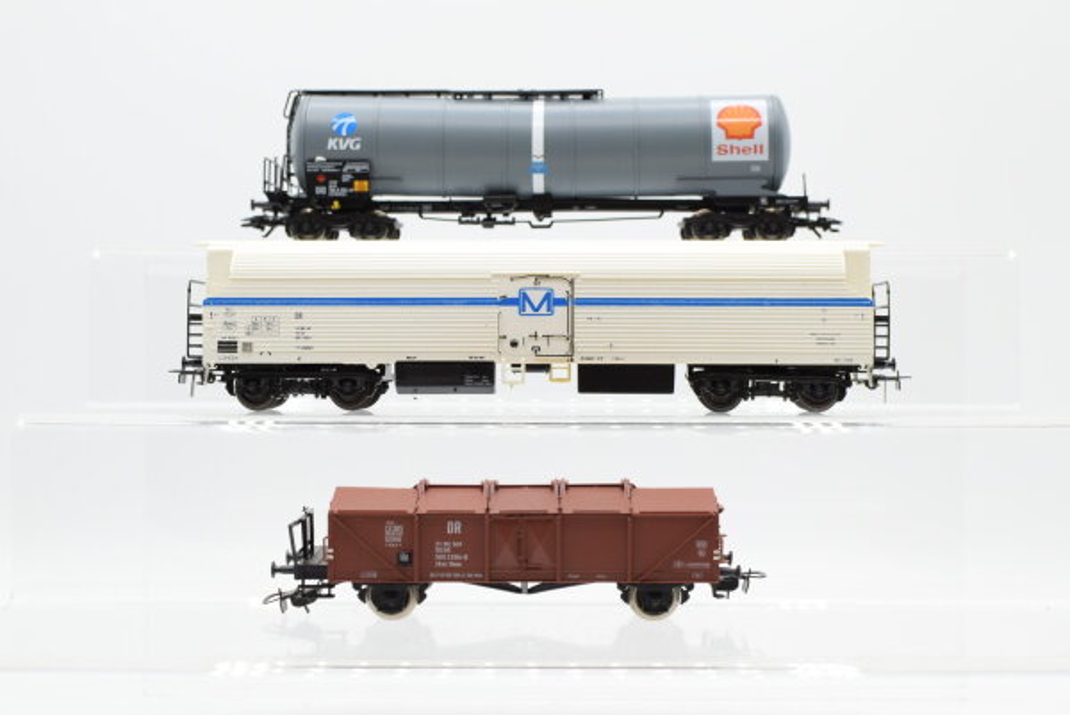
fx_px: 1561
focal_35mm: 52
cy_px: 358
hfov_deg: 37.8
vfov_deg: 25.8
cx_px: 535
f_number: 8
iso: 320
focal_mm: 35
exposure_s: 1/125
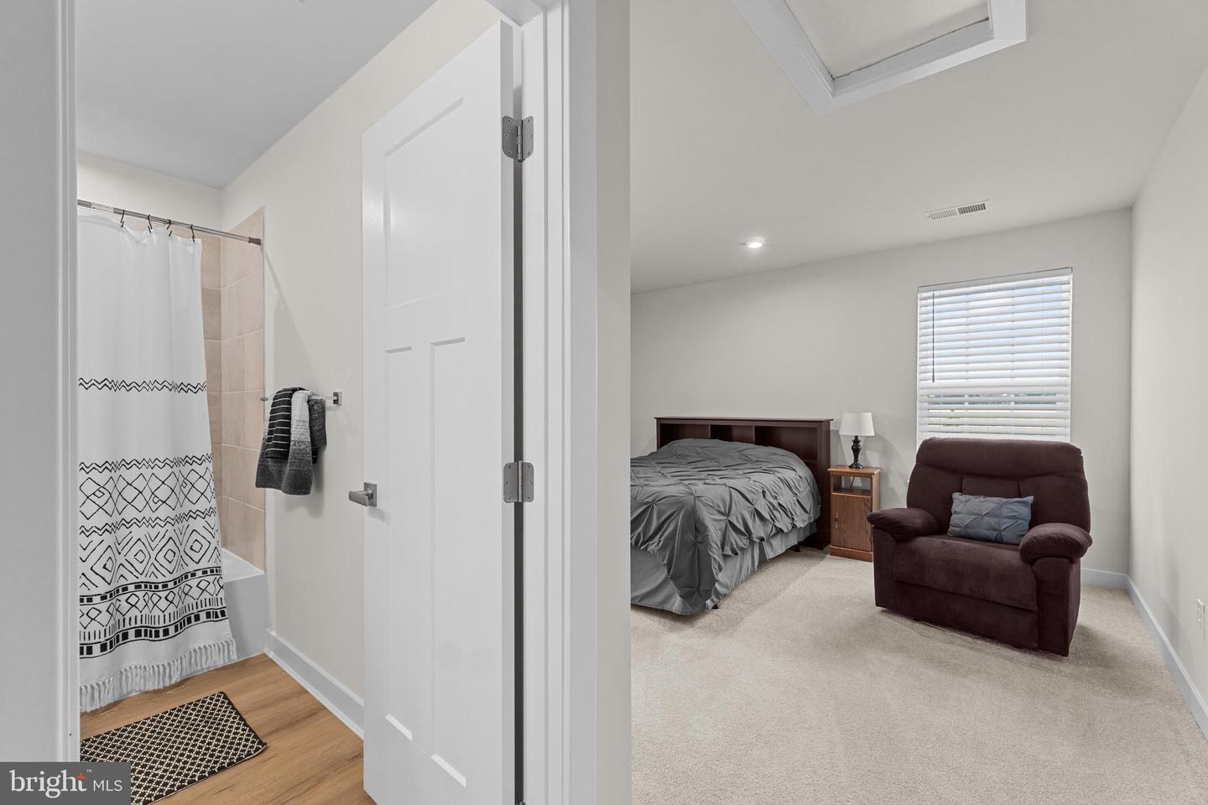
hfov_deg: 100.4
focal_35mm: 15
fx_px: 503
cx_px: 604
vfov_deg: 77.3
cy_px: 402
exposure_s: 1/1.67
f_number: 7.1
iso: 200
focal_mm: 10
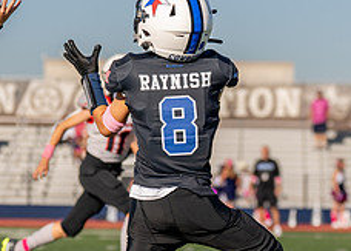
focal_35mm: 256
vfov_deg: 5.6
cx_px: 209
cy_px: 97
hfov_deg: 7.9
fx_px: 2553
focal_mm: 82
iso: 160
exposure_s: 1/2500
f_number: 2.8
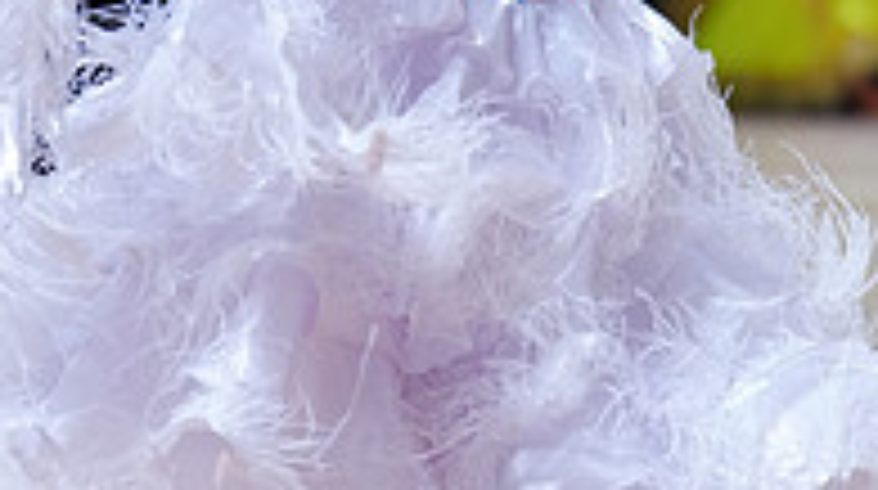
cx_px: 250
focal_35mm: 331
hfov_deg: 6.5
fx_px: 7694
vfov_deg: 3.6
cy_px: -270
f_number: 2.8
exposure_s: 1/500
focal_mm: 106
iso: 800
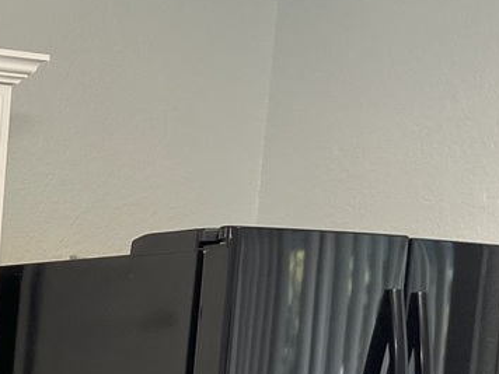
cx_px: -447
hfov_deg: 15.9
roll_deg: -0.9
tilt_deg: -9.2
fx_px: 1456
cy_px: 601
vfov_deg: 13.6
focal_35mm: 101
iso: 64
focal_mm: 5.1
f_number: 1.6
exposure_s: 1/60
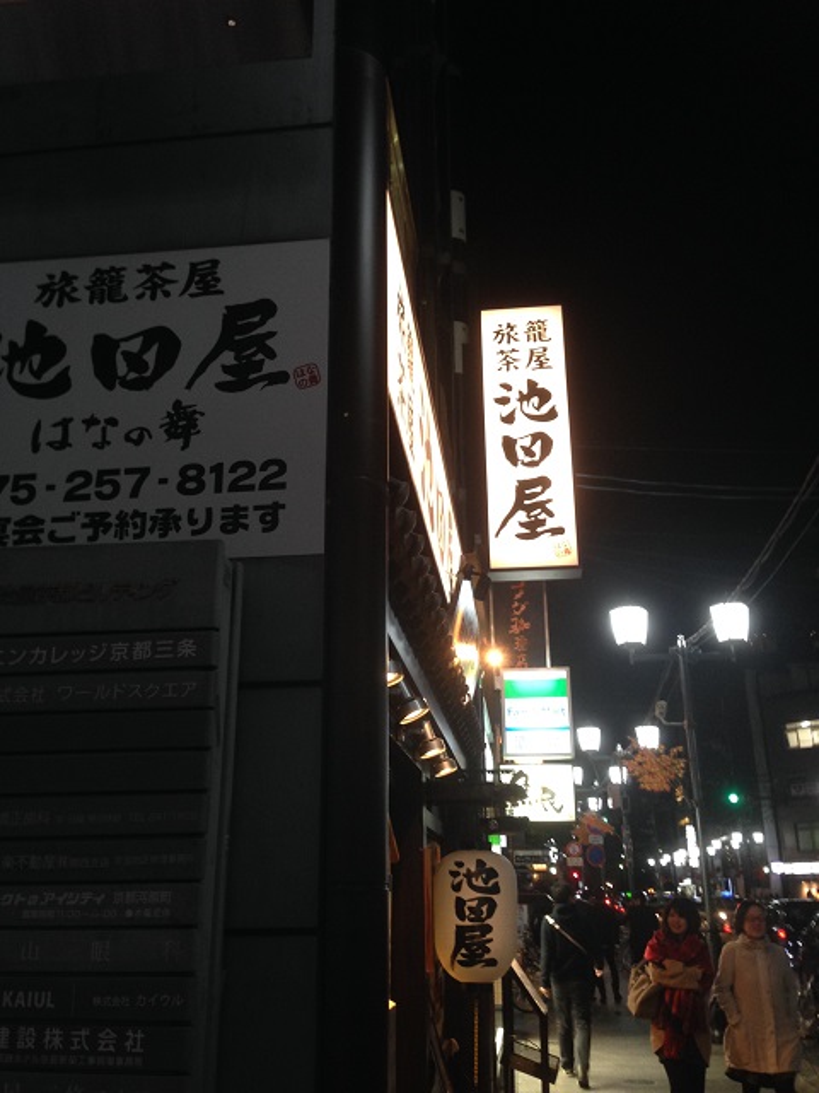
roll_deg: -0.1
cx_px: 410
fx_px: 1041
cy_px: 546
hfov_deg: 42.9
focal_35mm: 33
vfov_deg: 55.4
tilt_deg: +18.4
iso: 100
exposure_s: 1/20
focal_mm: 4.12
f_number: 2.4
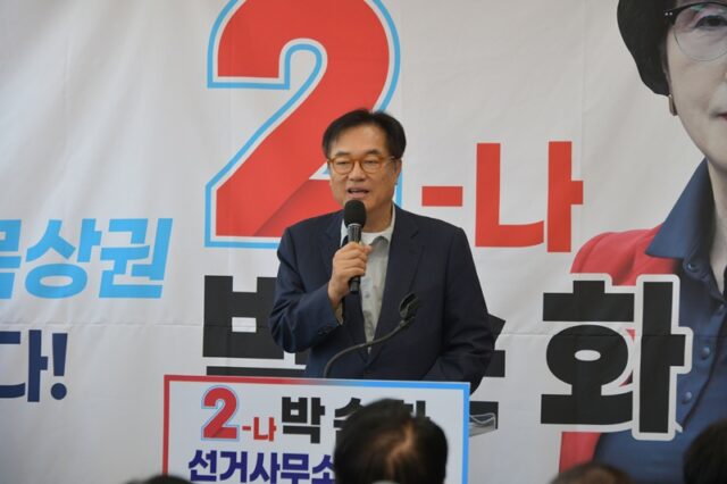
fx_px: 2725
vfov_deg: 10.1
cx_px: 364
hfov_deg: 15.2
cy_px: 242
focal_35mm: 135
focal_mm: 135
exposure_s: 1/250
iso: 1250
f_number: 5.6
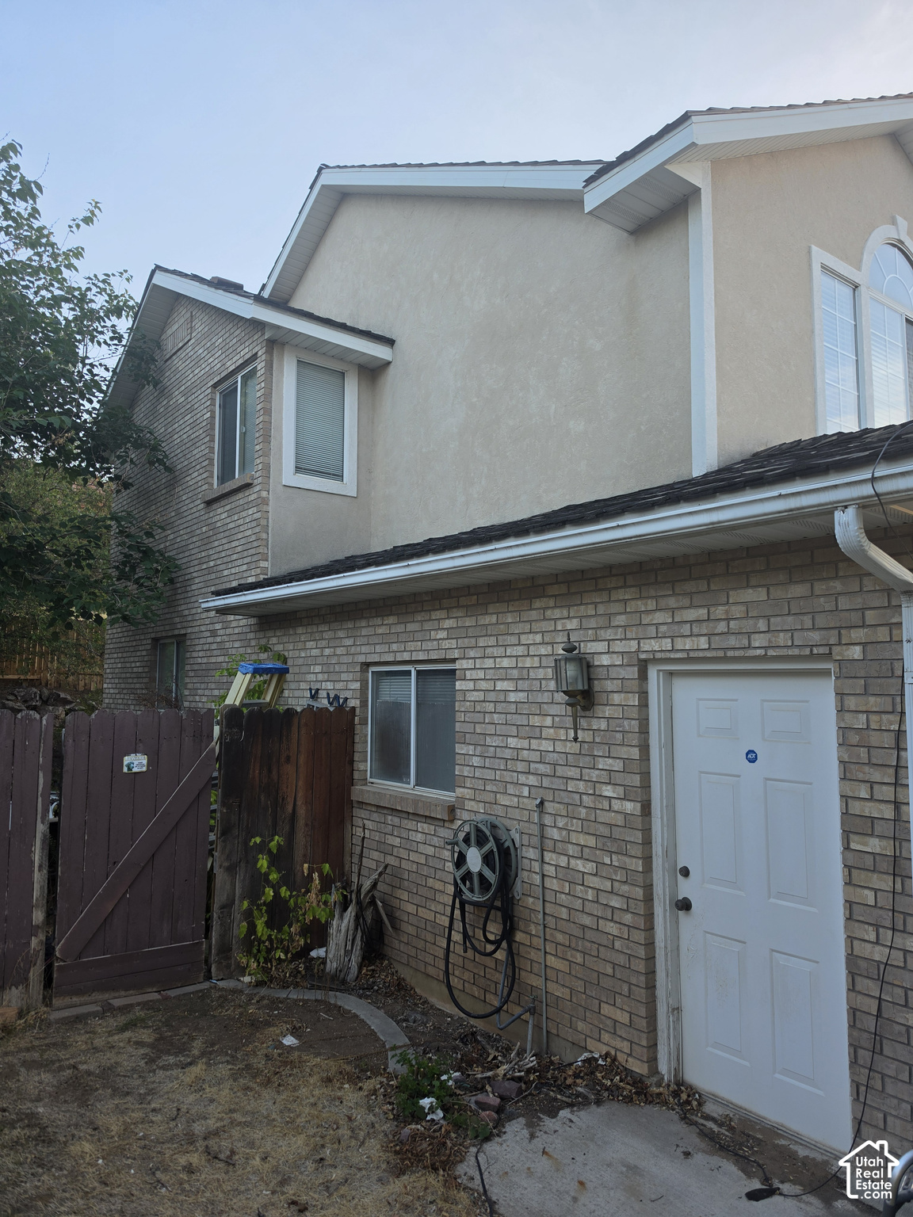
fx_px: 809
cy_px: 608
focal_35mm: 23
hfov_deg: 58.9
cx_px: 456
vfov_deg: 73.9
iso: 32
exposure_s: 1/180
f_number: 1.4
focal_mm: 6.5
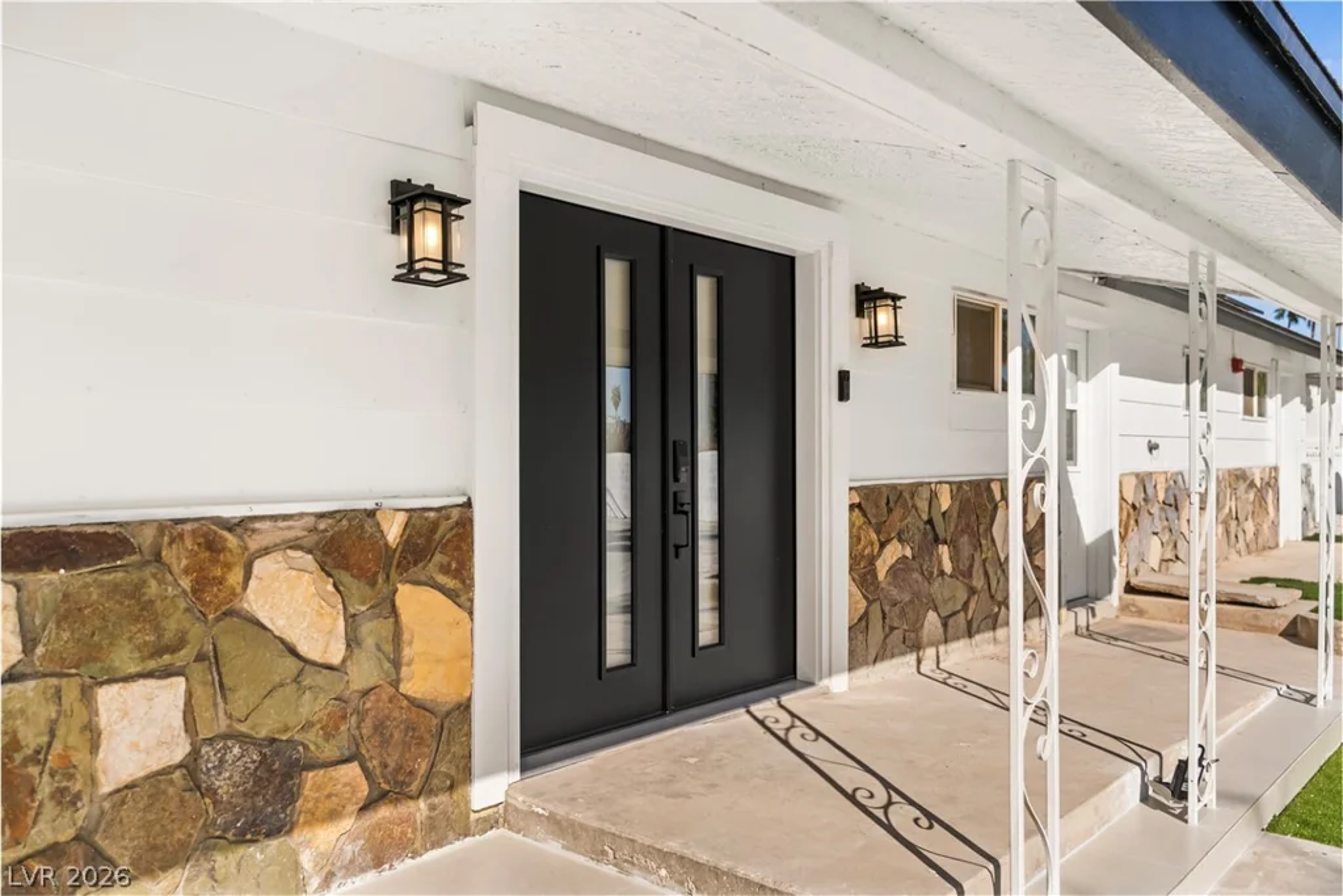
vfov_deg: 46.4
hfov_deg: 65.5
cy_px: 448
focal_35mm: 28
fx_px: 1045
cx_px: 672
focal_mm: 28
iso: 400
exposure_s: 1/8000
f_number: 3.5
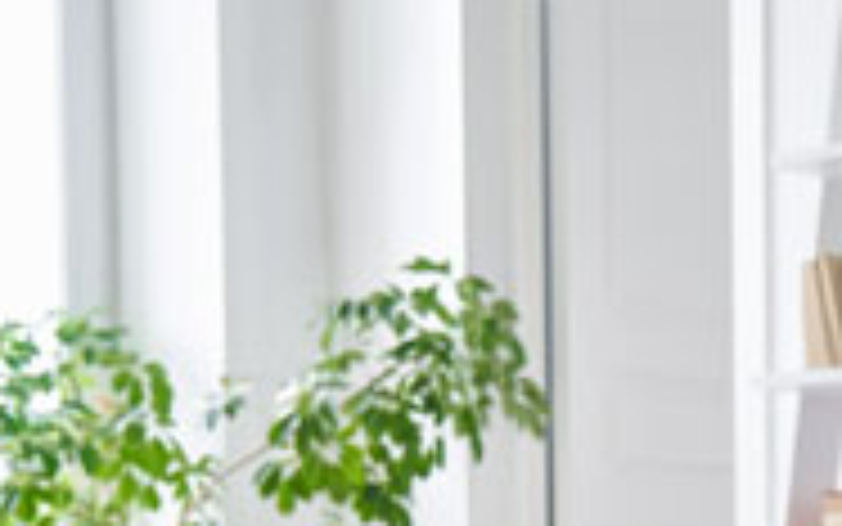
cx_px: 1216
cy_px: 627
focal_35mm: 96
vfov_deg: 13.3
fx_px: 2204
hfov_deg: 19.3
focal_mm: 32
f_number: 4
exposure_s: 1/20
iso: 2000
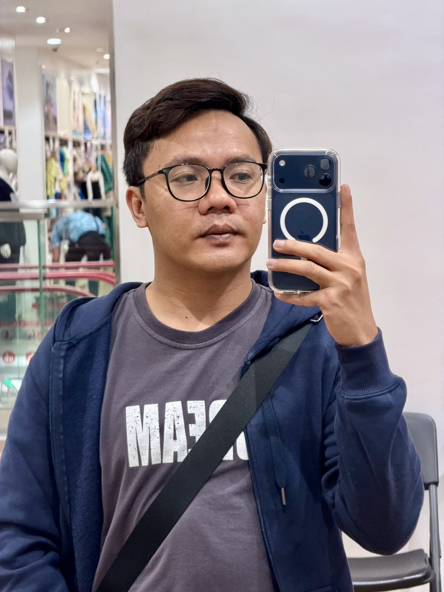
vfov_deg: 19.6
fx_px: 1710
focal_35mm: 100
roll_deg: +1.1
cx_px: 222
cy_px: 296
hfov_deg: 14.8
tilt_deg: -4.8
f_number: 2.8
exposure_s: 1/121
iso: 400
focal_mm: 16.89
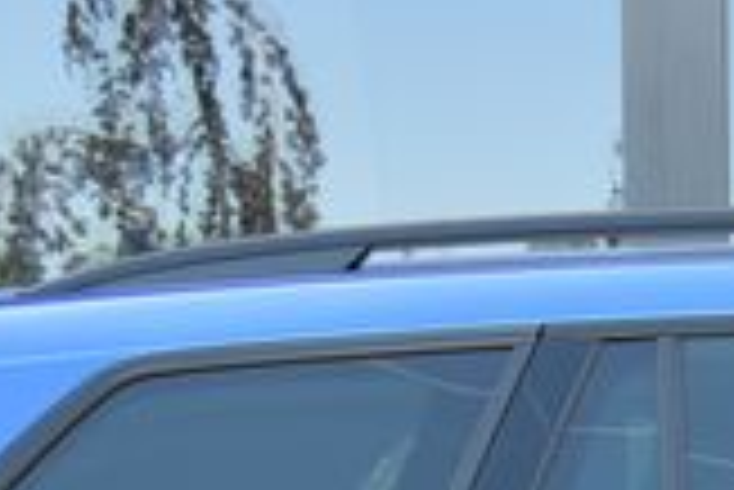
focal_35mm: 220
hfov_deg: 8.8
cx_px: 1522
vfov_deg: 6.1
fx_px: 4489
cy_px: 1025
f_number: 5.6
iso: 500
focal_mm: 35
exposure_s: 1/125
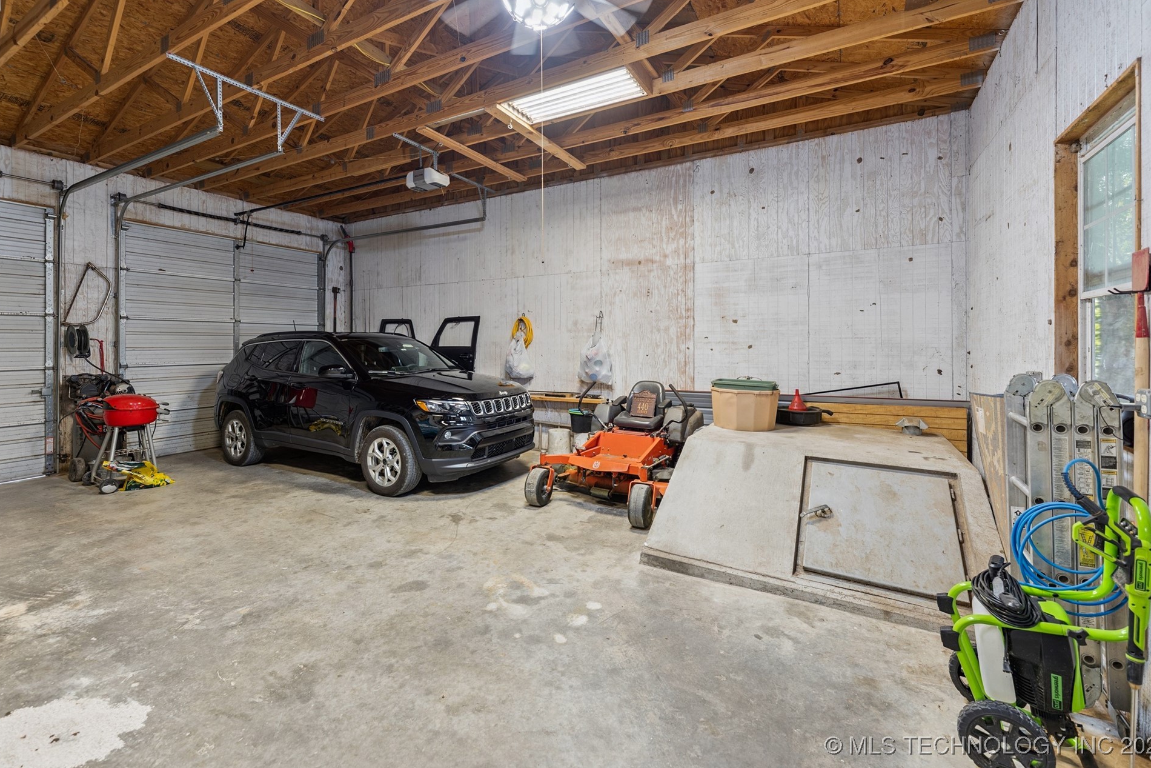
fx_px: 500
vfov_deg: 74.9
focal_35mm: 16
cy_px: 358
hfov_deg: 98.0
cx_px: 560
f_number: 2.8
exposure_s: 1/30
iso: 400
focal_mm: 14.6
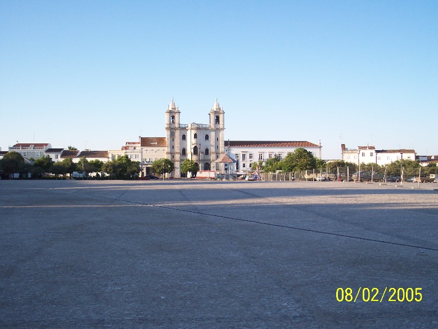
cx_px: 220
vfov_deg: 36.8
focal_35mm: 39
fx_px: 494
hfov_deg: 47.8
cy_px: 168
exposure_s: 1/700
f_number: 2.8
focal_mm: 8
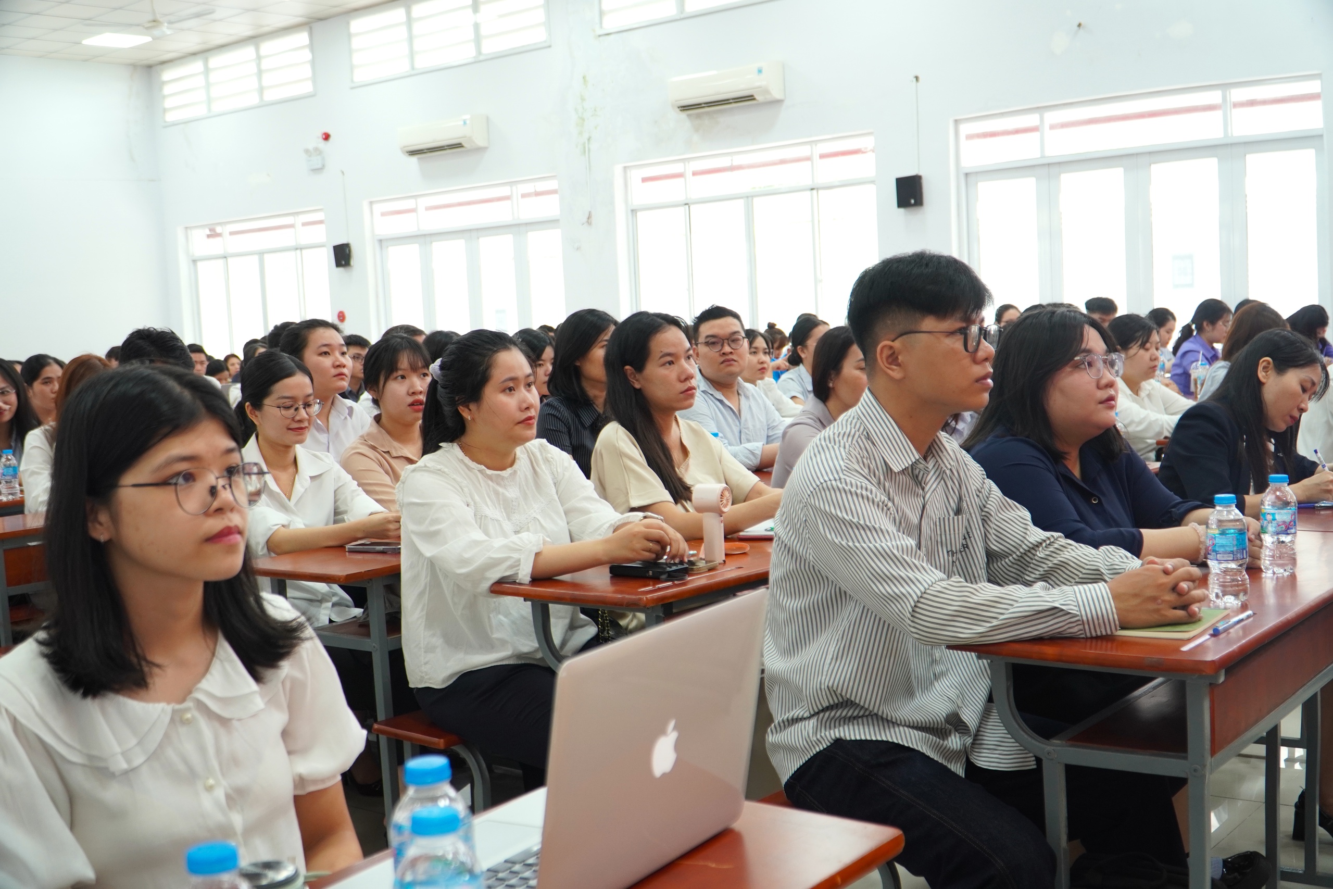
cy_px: 444
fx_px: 1333
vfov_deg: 36.9
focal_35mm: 36
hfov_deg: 53.1
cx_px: 666
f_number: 4
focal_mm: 24
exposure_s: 1/40
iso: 400
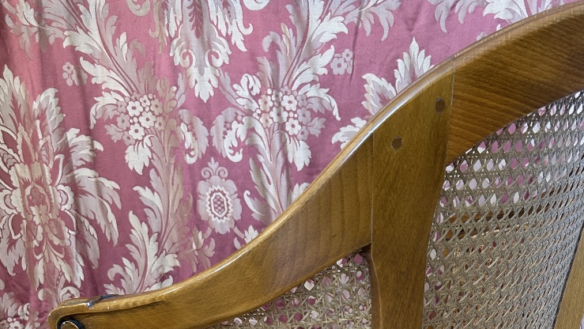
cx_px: 345
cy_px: 443
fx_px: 712
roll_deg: +3.9
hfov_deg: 44.4
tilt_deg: -22.5
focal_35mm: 46
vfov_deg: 22.8
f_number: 1.5
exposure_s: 1/60
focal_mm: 5.7
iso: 160
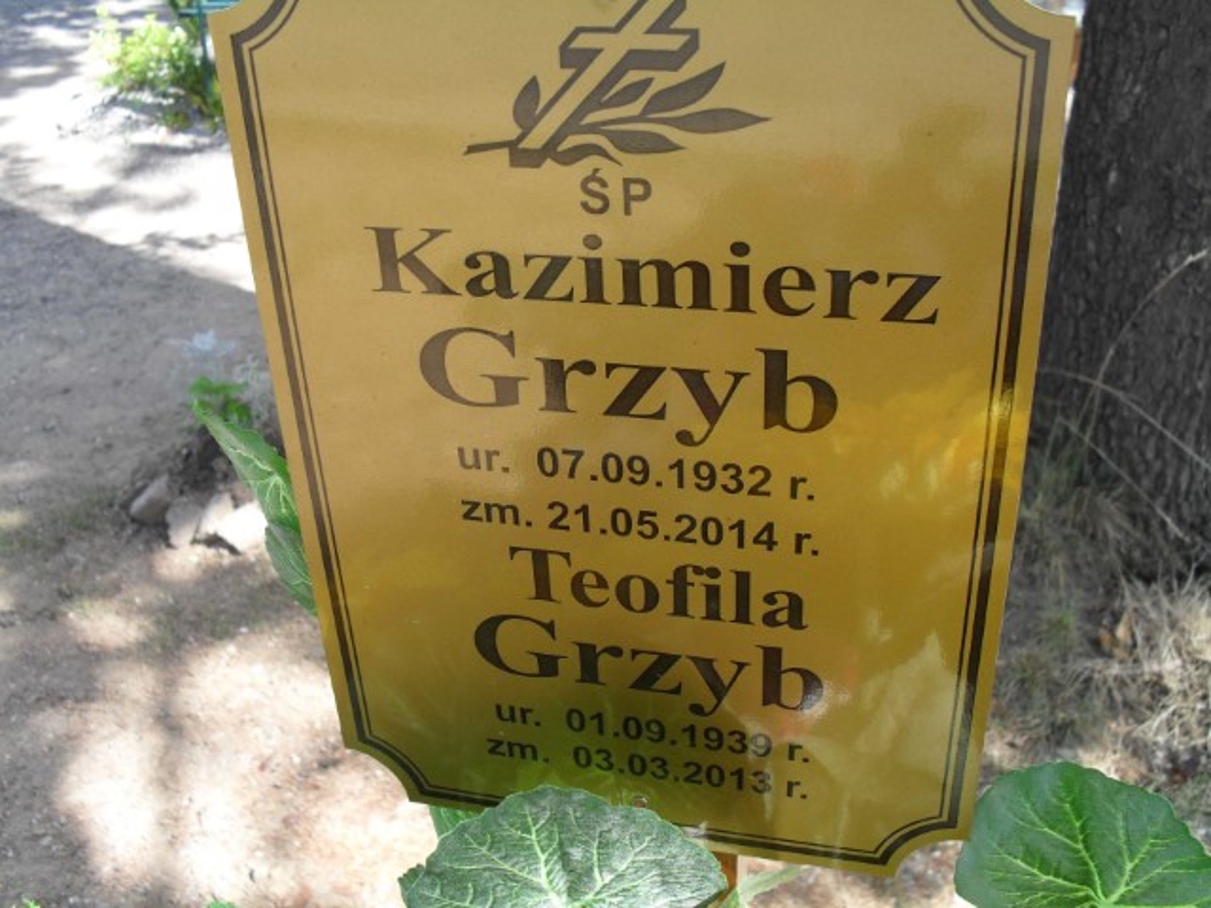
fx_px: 1224
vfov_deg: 40.7
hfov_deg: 52.6
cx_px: 606
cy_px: 454
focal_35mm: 35
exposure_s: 1/250
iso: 100
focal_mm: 6.3
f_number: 3.2
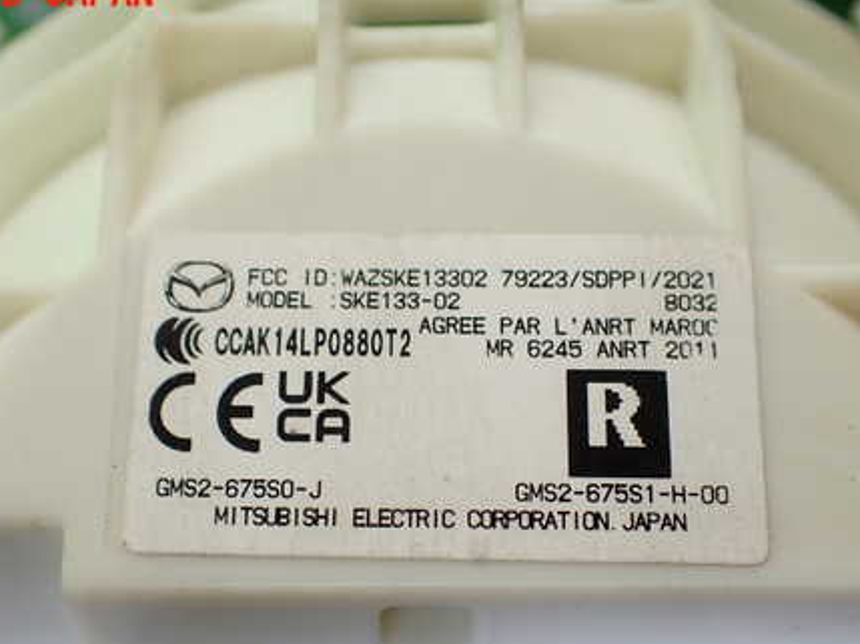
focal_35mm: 42
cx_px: 391
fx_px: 1043
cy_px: 419
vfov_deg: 34.0
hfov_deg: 44.8
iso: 125
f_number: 2.3
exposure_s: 1/125
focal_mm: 5.4
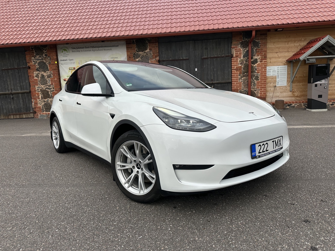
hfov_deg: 71.6
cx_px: 168
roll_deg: +3.0
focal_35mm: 24
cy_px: 126
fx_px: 232
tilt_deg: -8.5
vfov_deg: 56.8
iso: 80
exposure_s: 1/2110
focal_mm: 6.86
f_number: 1.78
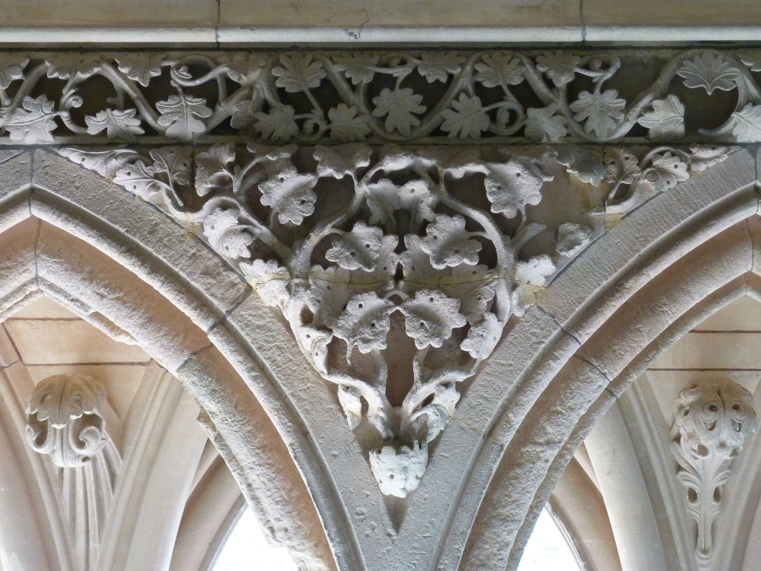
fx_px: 1715
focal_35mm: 78
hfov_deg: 25.0
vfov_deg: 18.9
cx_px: 380
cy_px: 286
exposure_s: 1/40
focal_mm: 12.8
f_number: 4.2
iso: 400
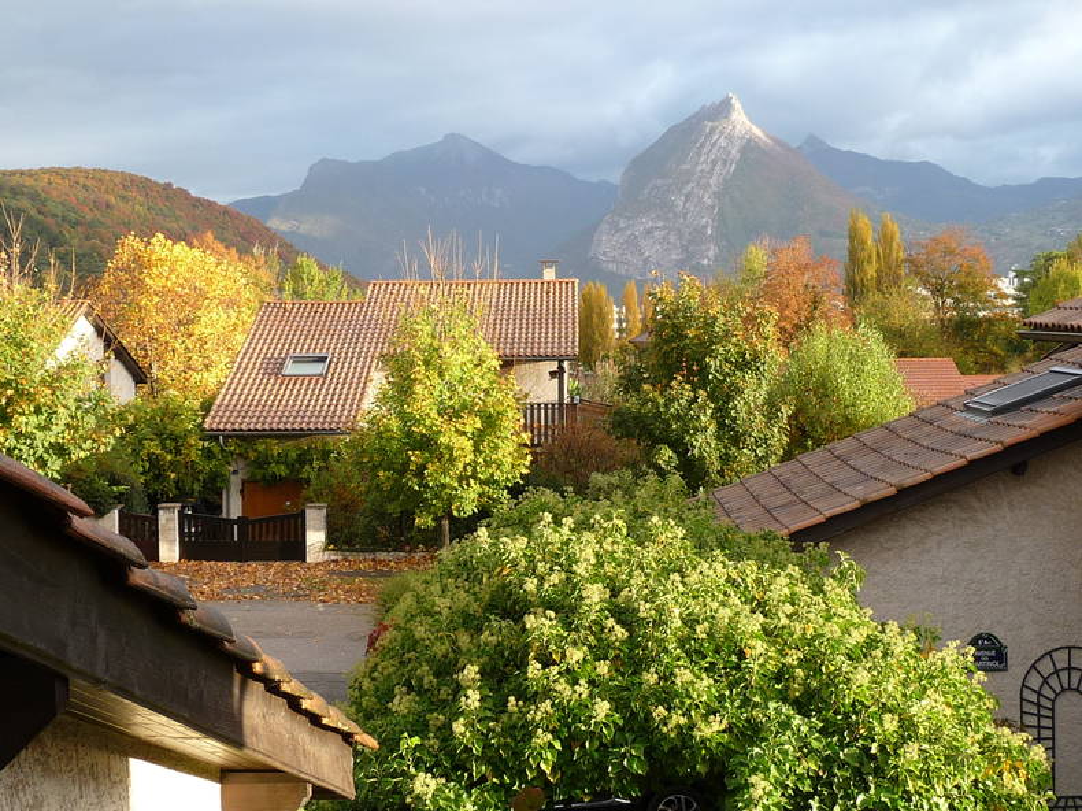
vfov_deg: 30.3
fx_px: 1500
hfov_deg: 39.7
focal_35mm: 48
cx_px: 541
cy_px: 406
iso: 100
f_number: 3.4
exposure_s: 1/100
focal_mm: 5
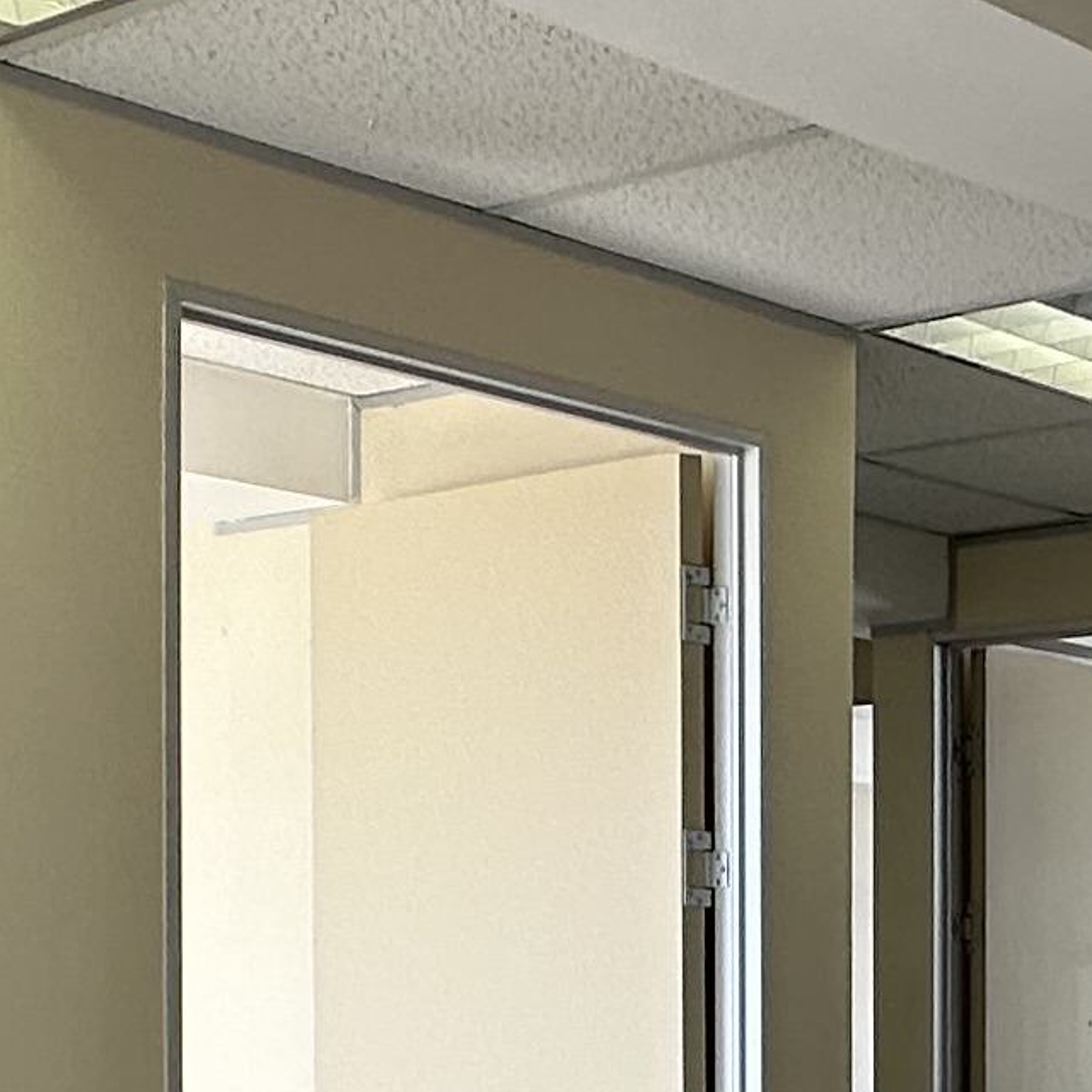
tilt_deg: -0.7
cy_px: 1090
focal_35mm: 78
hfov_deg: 20.1
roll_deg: -0.1
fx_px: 2784
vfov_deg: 21.4
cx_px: 1471
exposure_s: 1/100
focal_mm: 2.22
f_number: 2.2
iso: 40
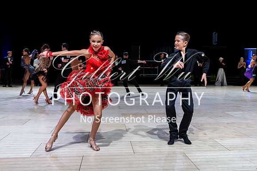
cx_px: 139
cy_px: 80
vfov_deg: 34.9
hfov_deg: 50.5
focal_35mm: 38
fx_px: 272
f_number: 2.8
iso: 3200
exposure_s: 1/400
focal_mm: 35
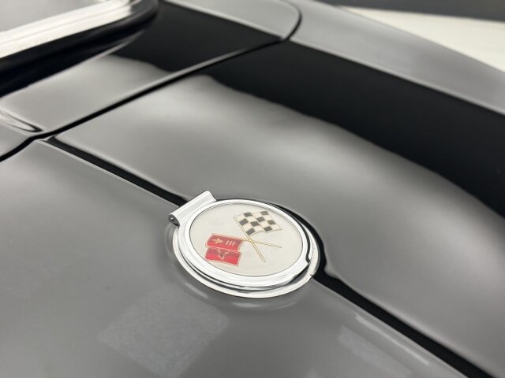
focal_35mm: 48
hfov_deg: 39.7
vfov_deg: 30.3
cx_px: 252
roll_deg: +1.9
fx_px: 700
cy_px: 189
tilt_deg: -31.1
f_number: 1.78
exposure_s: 1/99
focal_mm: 6.76
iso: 160
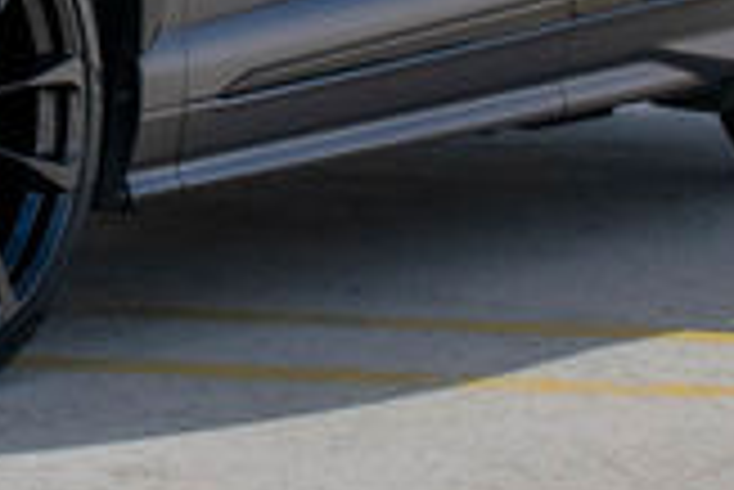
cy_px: -537
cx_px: -252
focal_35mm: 245
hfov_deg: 8.3
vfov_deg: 5.5
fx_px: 5000
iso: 400
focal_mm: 26
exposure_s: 1/2000
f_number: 8
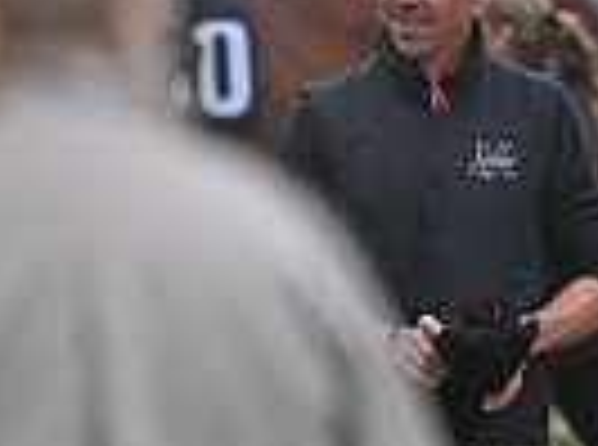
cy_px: 196
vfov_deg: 1.8
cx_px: 1290
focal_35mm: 841
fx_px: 14489
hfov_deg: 2.4
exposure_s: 1/400
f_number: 2.8
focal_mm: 200
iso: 3200
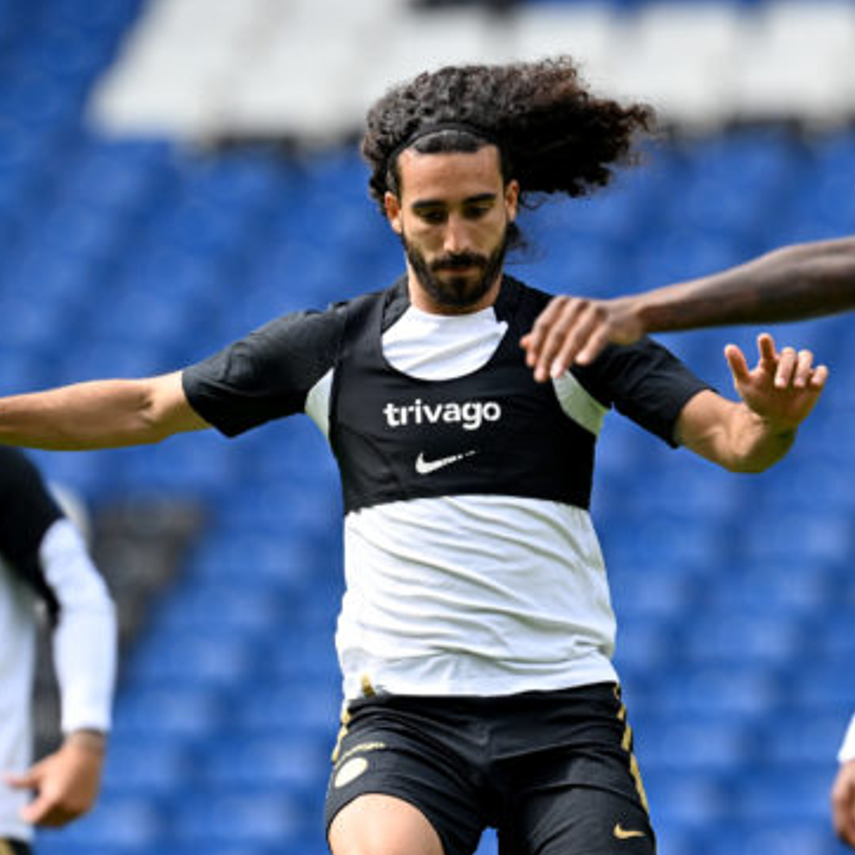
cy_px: 637
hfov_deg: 1.8
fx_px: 26882
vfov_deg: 1.8
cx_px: 609
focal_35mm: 962
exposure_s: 1/2000
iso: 500
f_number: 4
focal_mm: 400
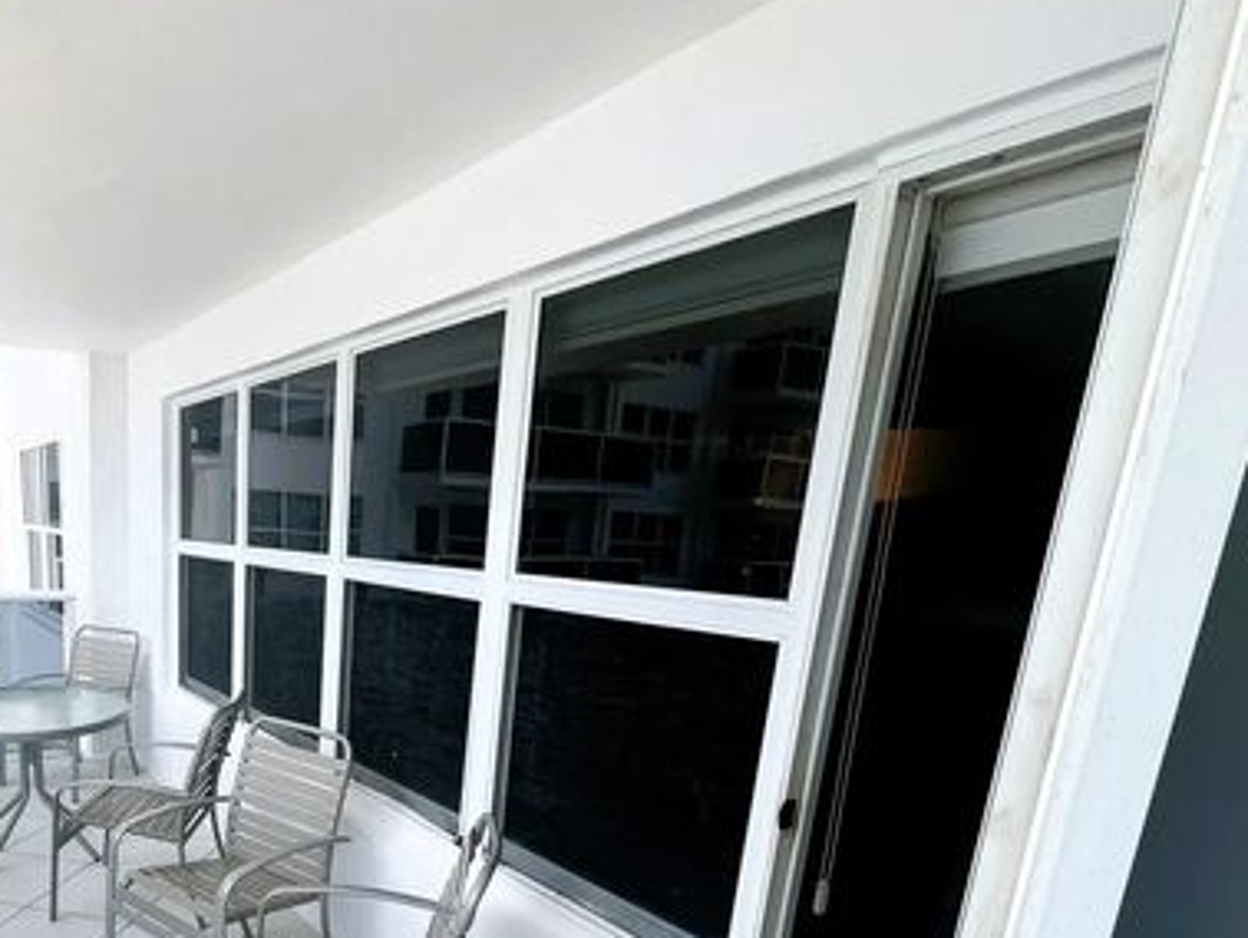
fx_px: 794
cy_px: 746
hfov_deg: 71.5
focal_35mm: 22
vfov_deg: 56.8
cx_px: 324
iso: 32
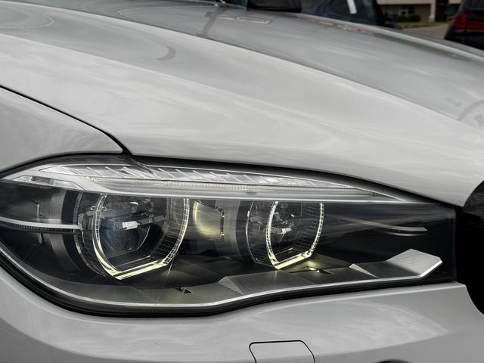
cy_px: 182
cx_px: 242
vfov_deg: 30.3
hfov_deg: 39.7
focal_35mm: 48
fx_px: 671
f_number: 1.78
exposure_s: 1/2252
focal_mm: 6.76
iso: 64
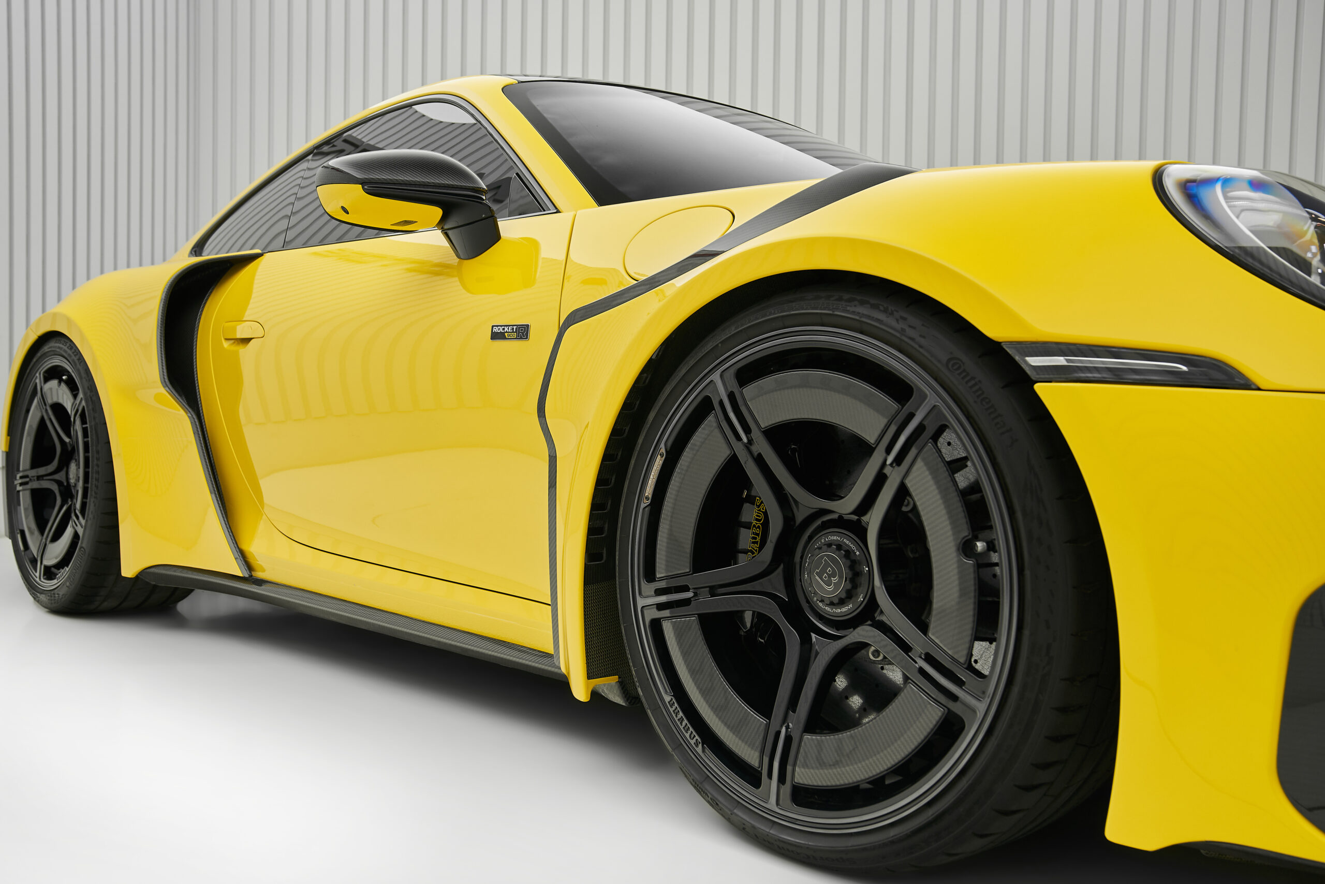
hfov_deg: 57.2
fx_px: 1215
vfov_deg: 40.0
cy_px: 442
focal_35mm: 33
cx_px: 662
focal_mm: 33
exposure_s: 1/30
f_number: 7.1
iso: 400
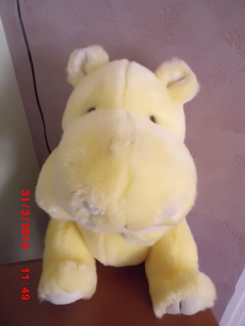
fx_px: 245
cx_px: 122
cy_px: 163
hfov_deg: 53.1
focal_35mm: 26
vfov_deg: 67.3
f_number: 3.2
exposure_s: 1/80
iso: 800
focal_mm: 4.6
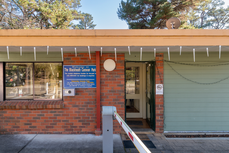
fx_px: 153
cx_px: 114
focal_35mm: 24
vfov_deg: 53.1
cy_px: 76
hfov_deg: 73.7
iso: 125
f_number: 9
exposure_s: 1/40
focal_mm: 24
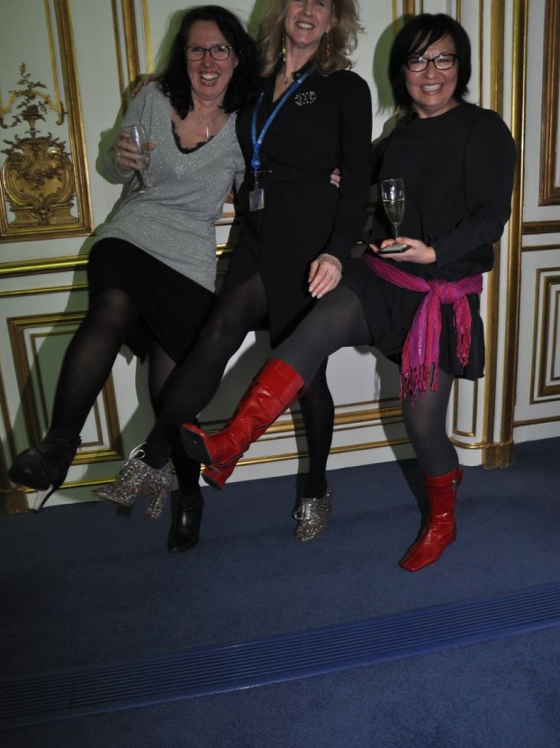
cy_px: 342
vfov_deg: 59.9
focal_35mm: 30
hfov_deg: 46.8
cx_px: 285
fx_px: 647
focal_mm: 18
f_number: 4
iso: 800
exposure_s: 1/60
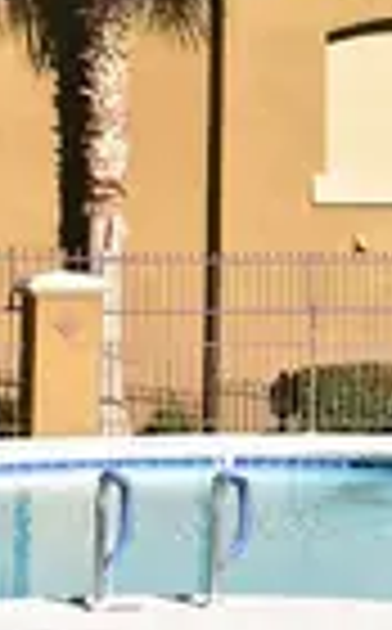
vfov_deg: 14.9
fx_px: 2403
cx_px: 789
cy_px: 169
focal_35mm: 140
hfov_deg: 8.8
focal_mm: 32
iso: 200
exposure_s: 1/400
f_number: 9
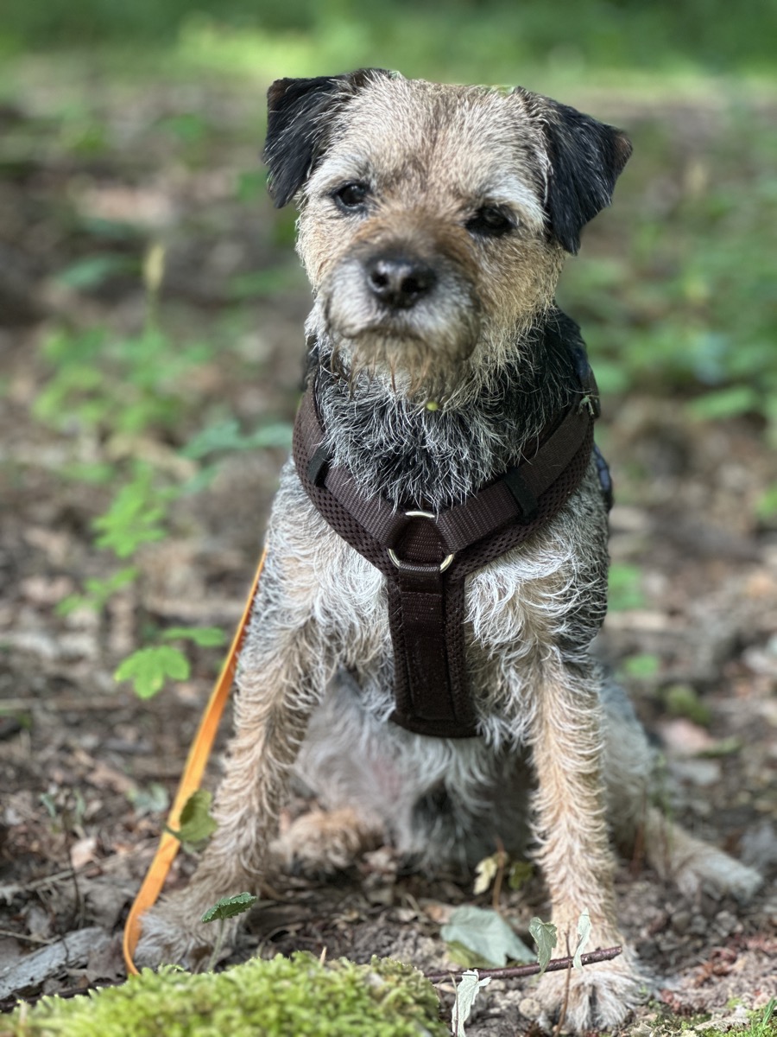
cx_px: 388
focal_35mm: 77
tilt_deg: -5.1
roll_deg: -2.5
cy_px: 518
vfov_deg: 25.3
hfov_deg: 19.1
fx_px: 2304
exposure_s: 1/62
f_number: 2.8
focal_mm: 9
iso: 250
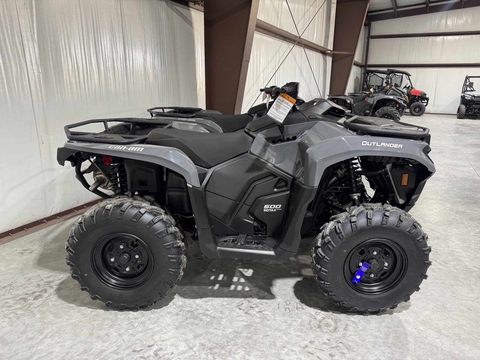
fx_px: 333
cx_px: 240
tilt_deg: -13.6
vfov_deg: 56.8
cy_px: 180
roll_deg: -0.3
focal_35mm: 24
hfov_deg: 71.6
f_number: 1.78
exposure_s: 1/60
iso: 160
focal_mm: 6.76
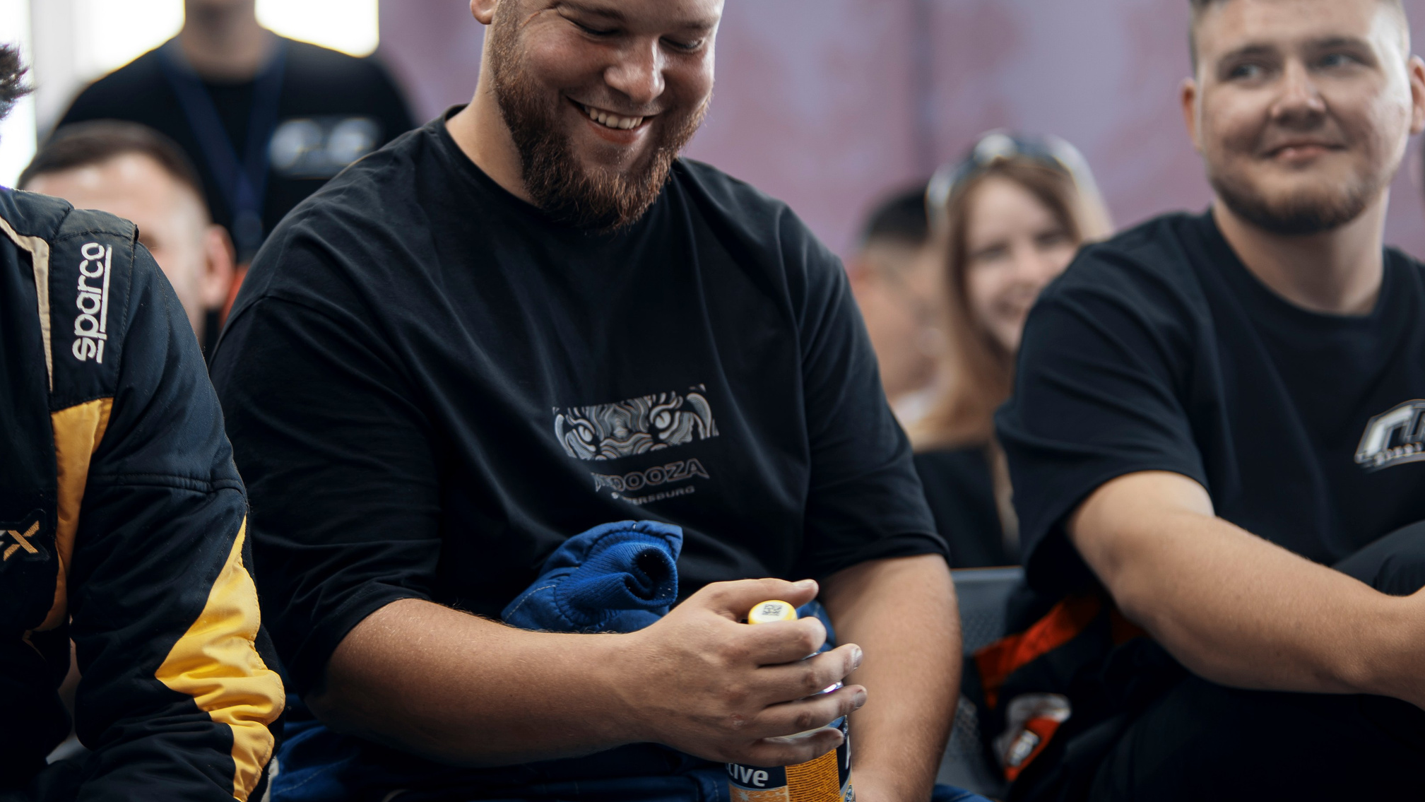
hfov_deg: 18.9
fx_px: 4270
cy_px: 263
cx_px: 668
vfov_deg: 10.7
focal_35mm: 113
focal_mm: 85
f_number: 1.8
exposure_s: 1/125
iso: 250
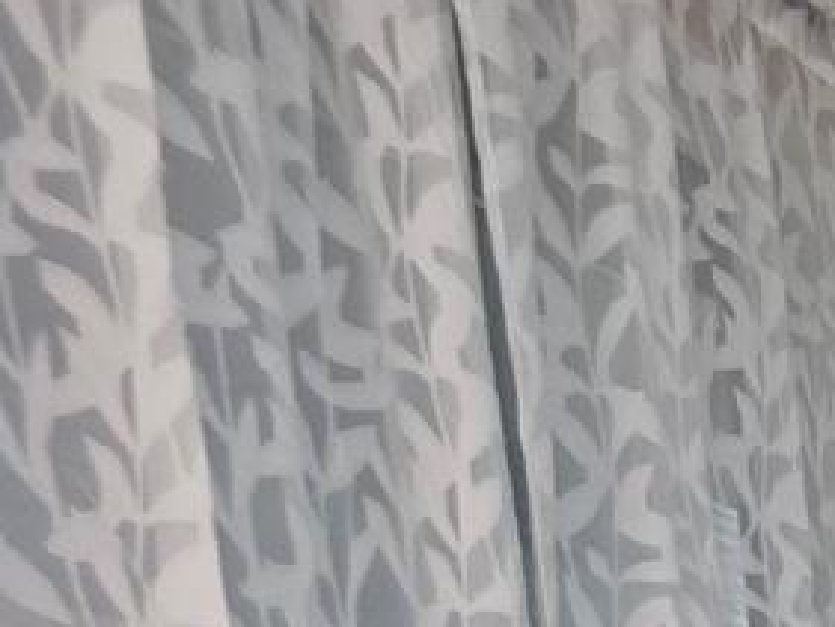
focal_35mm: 74
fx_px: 1786
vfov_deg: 15.2
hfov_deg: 14.0
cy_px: 1325
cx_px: 2140
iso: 125
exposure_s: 1/120
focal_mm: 2.2
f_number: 1.9
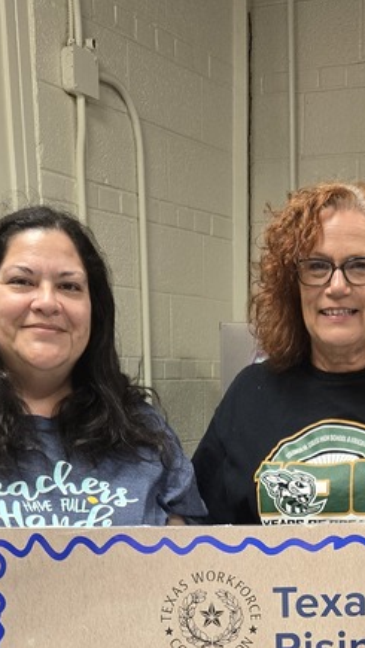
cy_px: 629
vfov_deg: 32.9
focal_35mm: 59
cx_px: 304
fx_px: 1014
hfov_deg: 20.1
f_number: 1.8
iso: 250
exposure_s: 1/120
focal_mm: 5.4
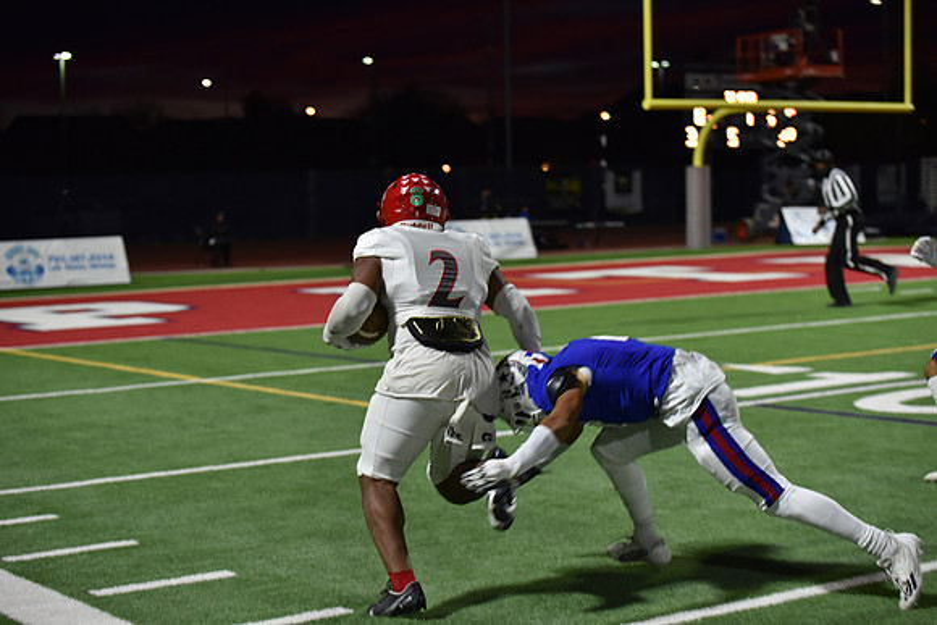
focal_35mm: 70
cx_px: 468
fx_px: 1822
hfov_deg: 28.8
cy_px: 312
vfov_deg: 19.5
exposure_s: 1/500
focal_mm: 70
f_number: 2.8
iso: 2000
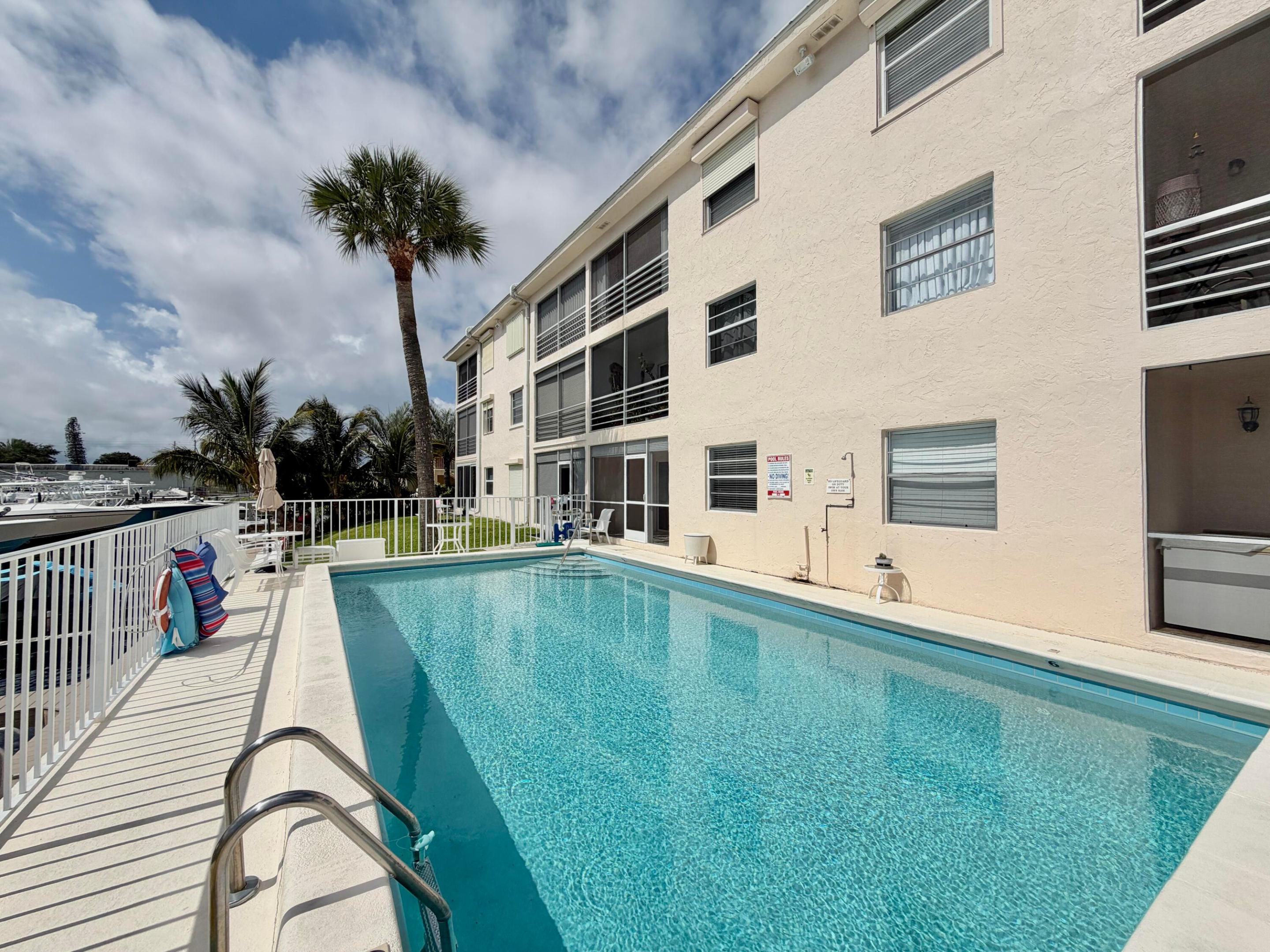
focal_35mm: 14
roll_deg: +0.2
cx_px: 635
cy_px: 476
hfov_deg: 102.1
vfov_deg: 85.7
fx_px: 514
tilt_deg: +0.9
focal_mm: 2.22
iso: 20
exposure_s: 1/3460
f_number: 2.2
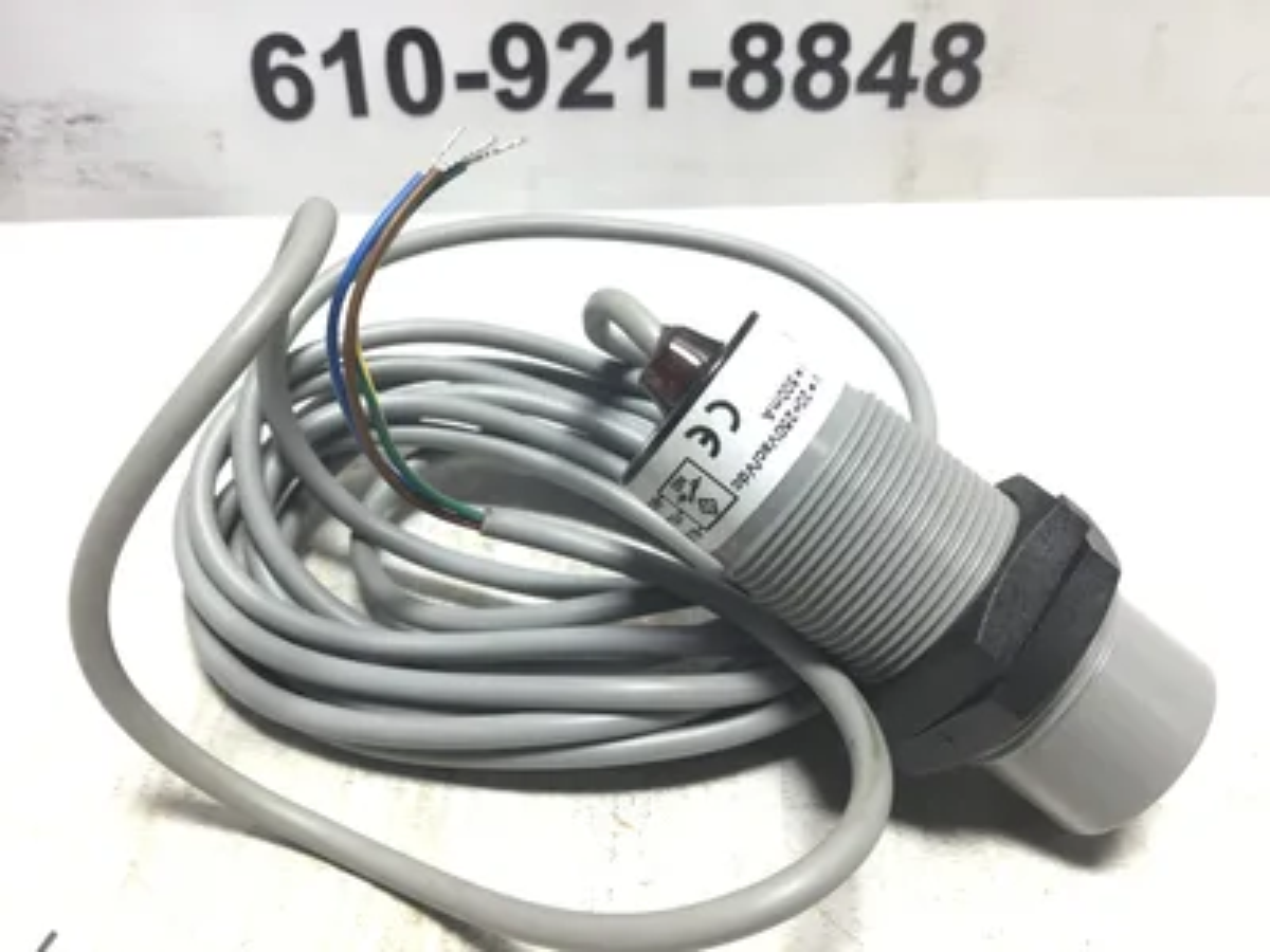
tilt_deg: -36.7
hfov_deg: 58.4
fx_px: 1137
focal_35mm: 31
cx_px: 635
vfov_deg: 45.4
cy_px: 476
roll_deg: -0.4
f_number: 2.4
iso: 25
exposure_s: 1/60
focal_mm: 3.3
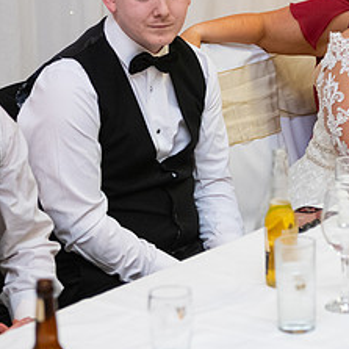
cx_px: 288
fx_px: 1768
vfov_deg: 11.2
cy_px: 81
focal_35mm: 155
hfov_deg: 11.2
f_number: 3.5
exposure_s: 1/160
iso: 1250
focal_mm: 70
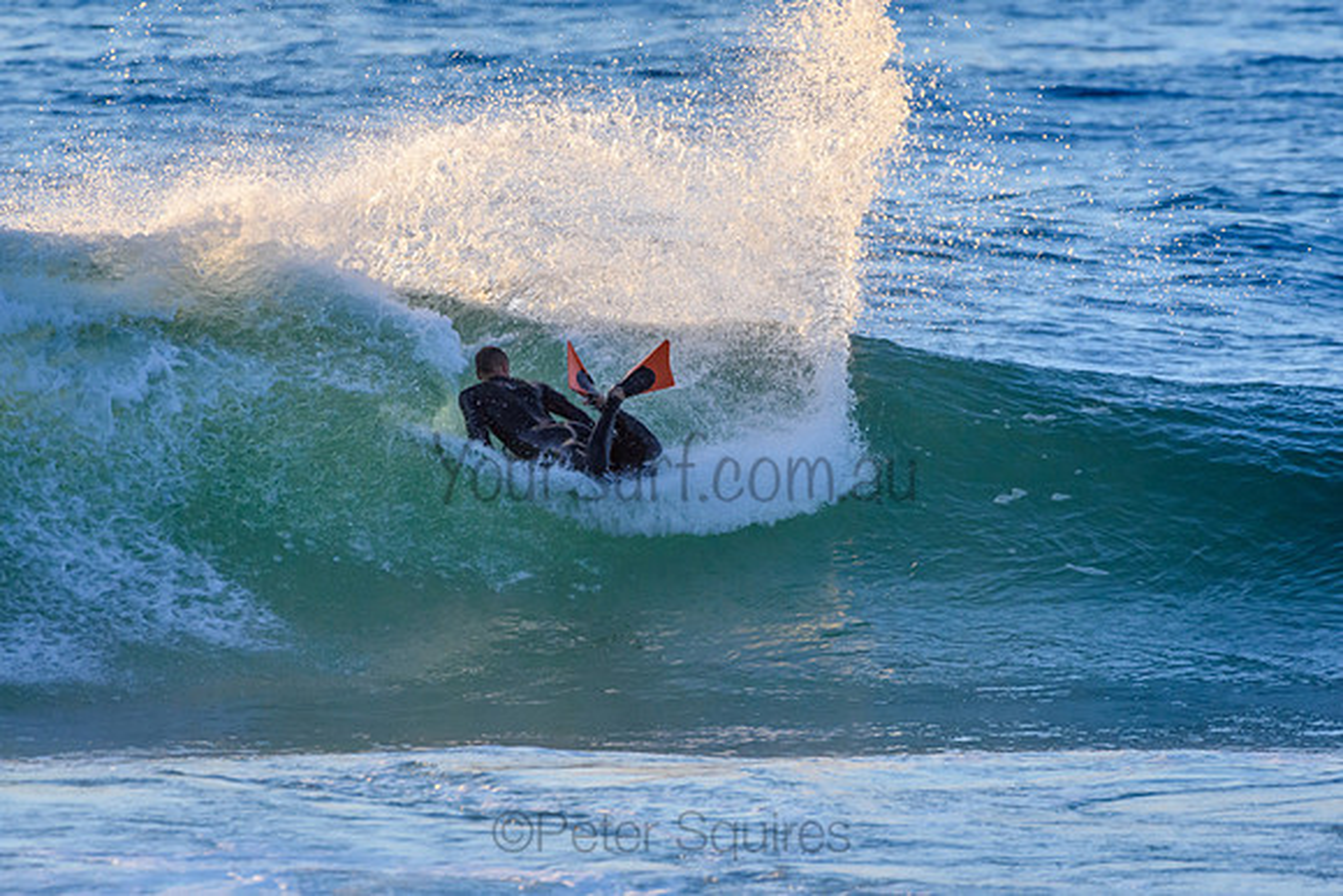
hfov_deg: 2.7
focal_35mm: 750
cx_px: 672
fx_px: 27984
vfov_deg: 1.8
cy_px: 448
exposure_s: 1/1600
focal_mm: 500
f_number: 5.6
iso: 1000
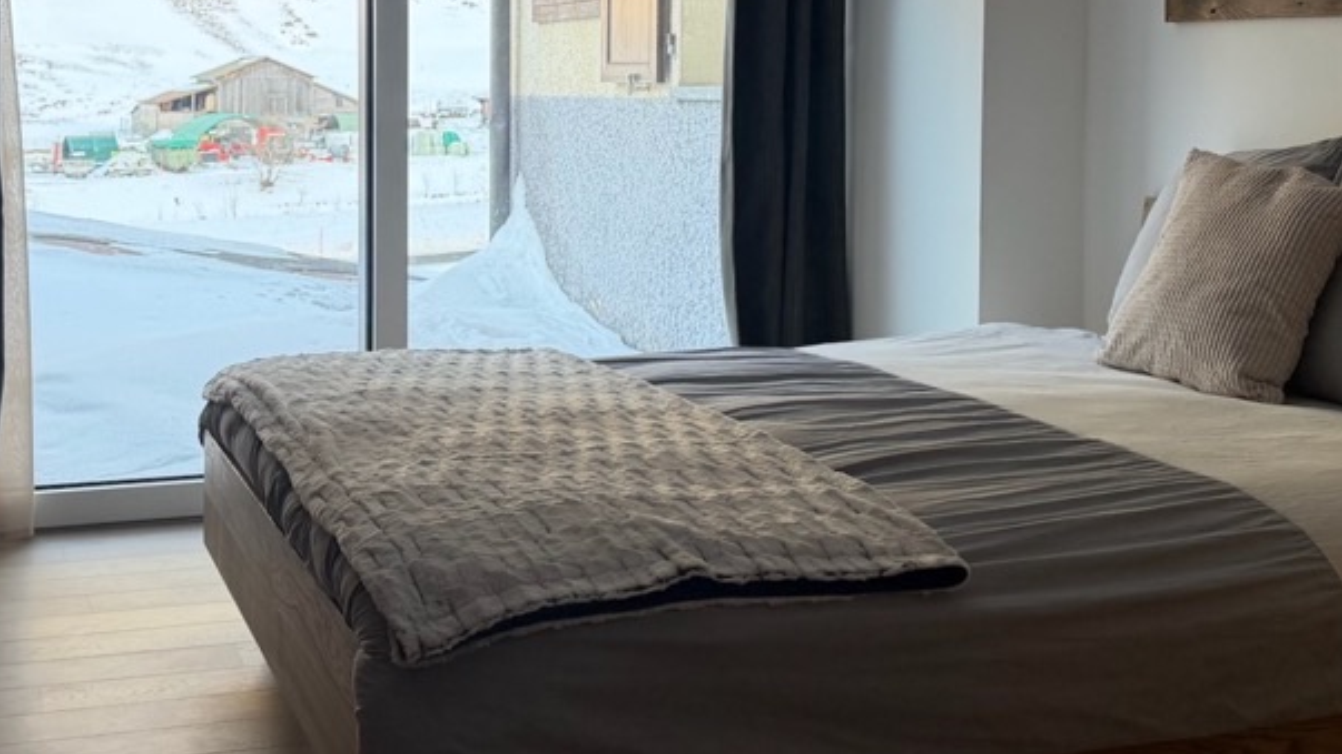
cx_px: 563
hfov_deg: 39.8
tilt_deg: -2.6
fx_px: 1850
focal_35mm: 52
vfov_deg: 22.7
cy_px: 153
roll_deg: -0.3
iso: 200
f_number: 1.78
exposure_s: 1/233
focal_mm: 6.76
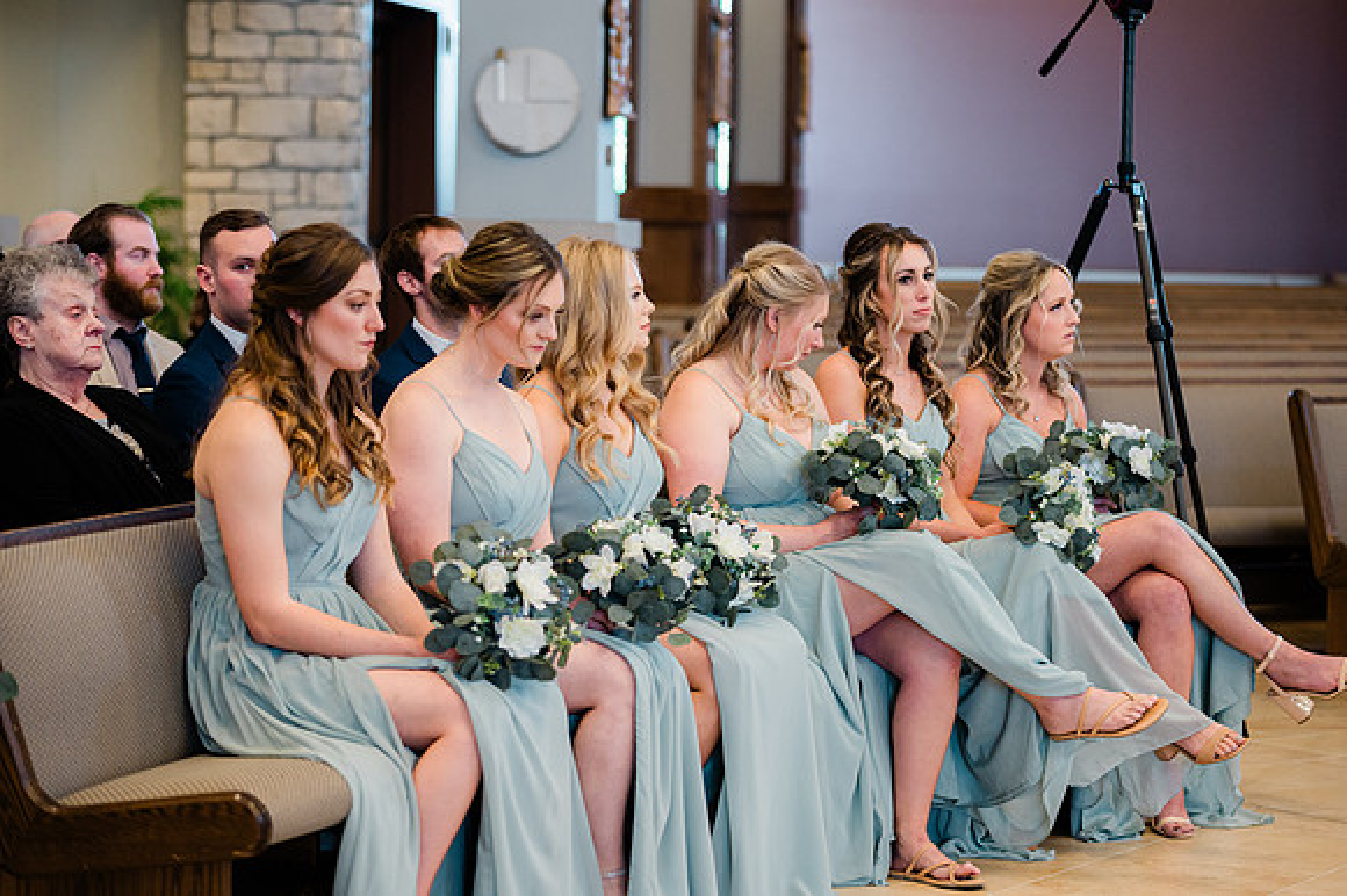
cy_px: 448
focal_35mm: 107
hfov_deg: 19.1
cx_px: 674
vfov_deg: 12.8
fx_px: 3997
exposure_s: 1/250
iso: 1000
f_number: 2.8
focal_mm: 102
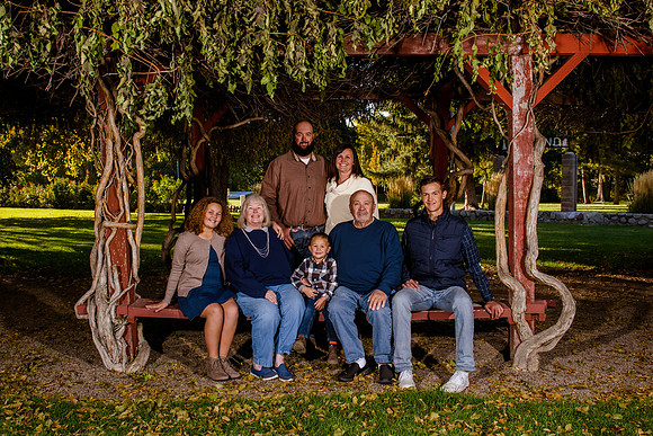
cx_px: 299
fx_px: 628
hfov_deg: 54.9
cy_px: 214
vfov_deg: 38.3
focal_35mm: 35
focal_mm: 28
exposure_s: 1/200
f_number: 8
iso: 500
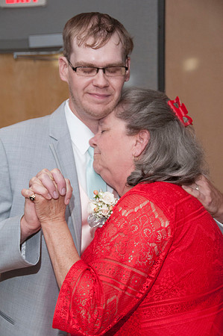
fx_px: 768
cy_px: 168
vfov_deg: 24.6
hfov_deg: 16.5
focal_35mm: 82
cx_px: 112
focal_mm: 55
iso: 800
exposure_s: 1/60
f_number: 5.6
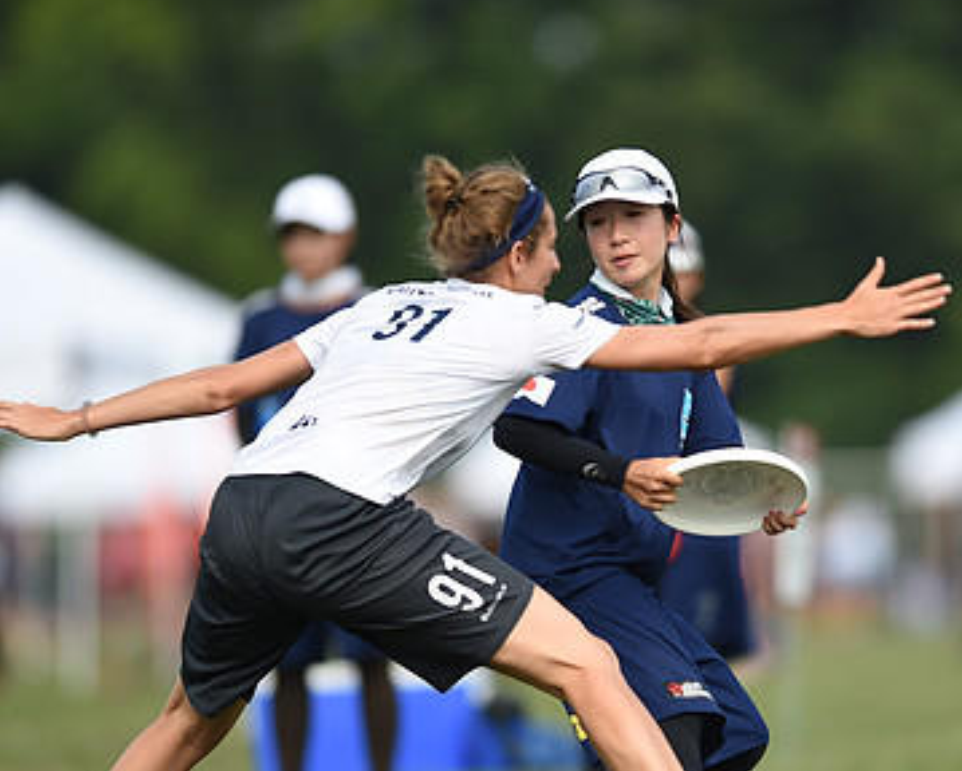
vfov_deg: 2.6
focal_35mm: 605
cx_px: 689
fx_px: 17244
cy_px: 494
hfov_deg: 3.2
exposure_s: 1/1000
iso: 100
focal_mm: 400
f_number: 2.8
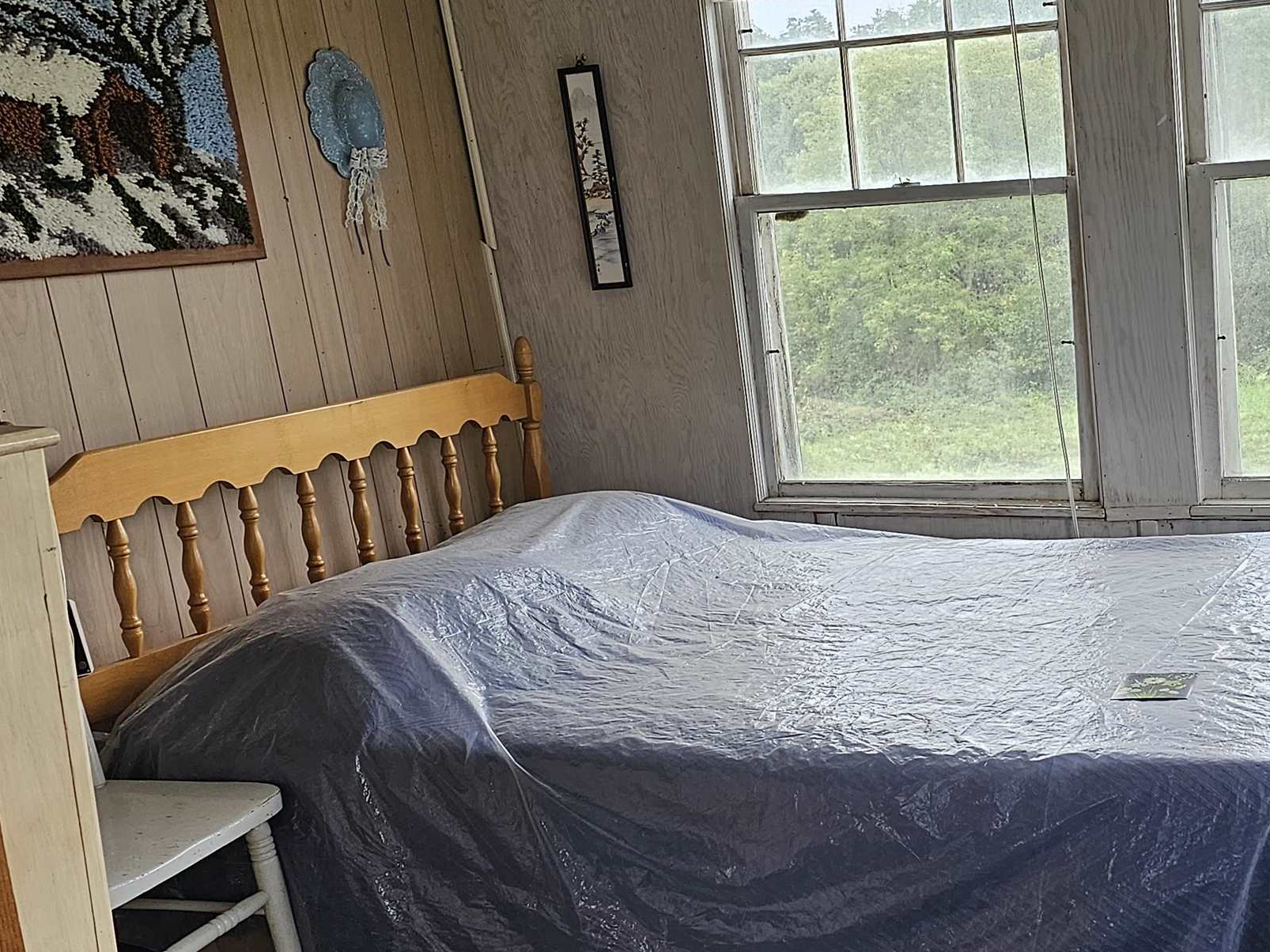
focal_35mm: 44
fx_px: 1614
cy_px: 552
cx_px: 950
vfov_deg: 32.8
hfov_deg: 41.7
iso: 125
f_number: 1.7
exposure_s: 1/359
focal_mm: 6.3
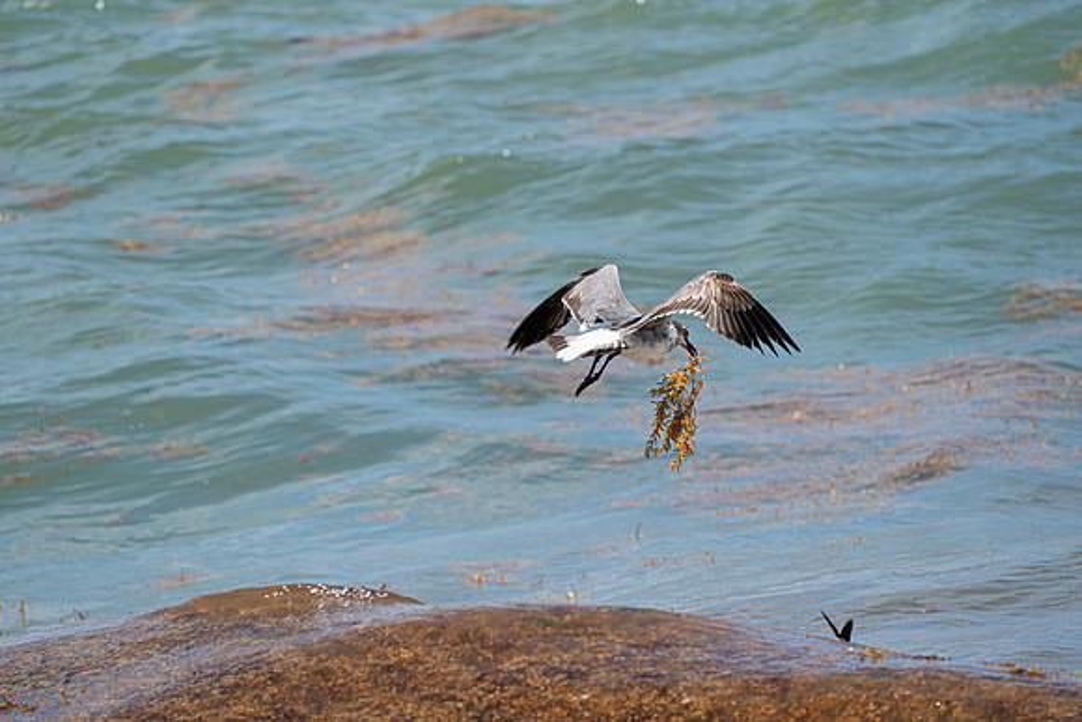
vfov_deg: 3.4
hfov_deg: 5.2
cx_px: 541
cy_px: 361
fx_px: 12024
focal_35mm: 400
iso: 640
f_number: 10
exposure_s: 1/1250
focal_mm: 400
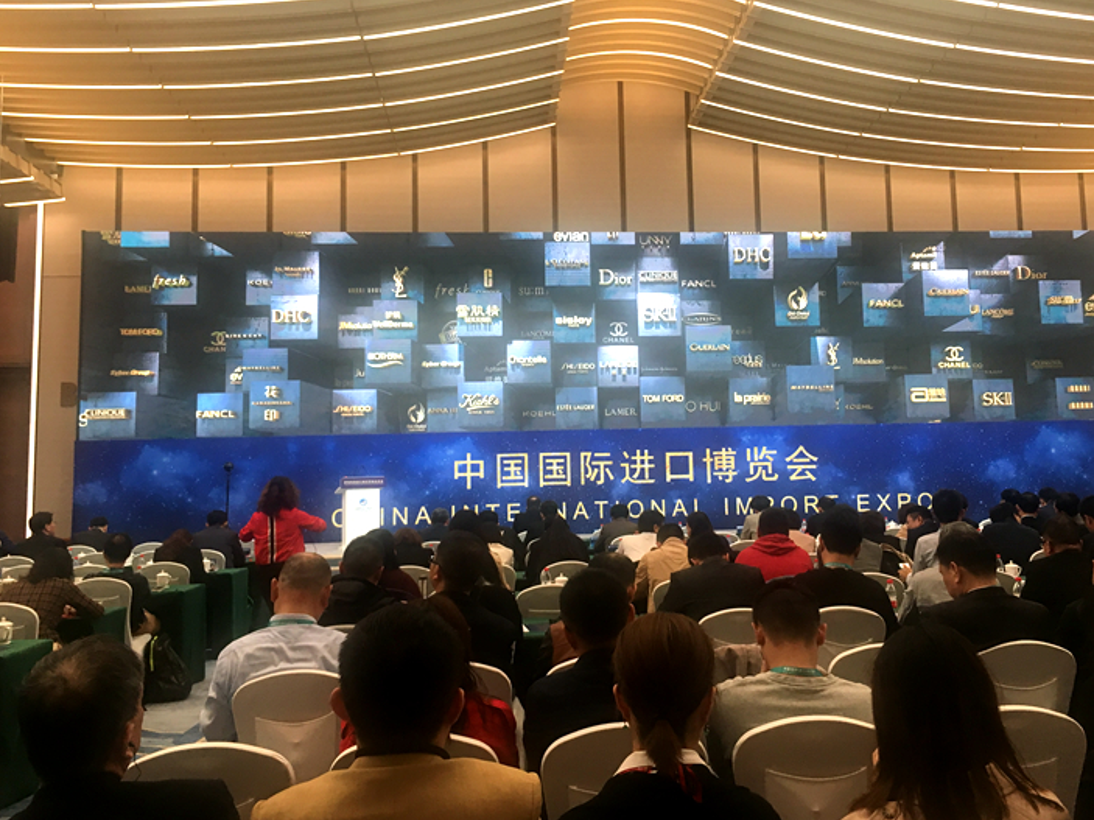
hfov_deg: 55.2
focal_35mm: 33
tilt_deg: +6.3
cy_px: 358
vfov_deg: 42.8
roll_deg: +1.9
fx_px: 1043
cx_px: 610
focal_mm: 4.15
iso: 50
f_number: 2.2
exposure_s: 1/33
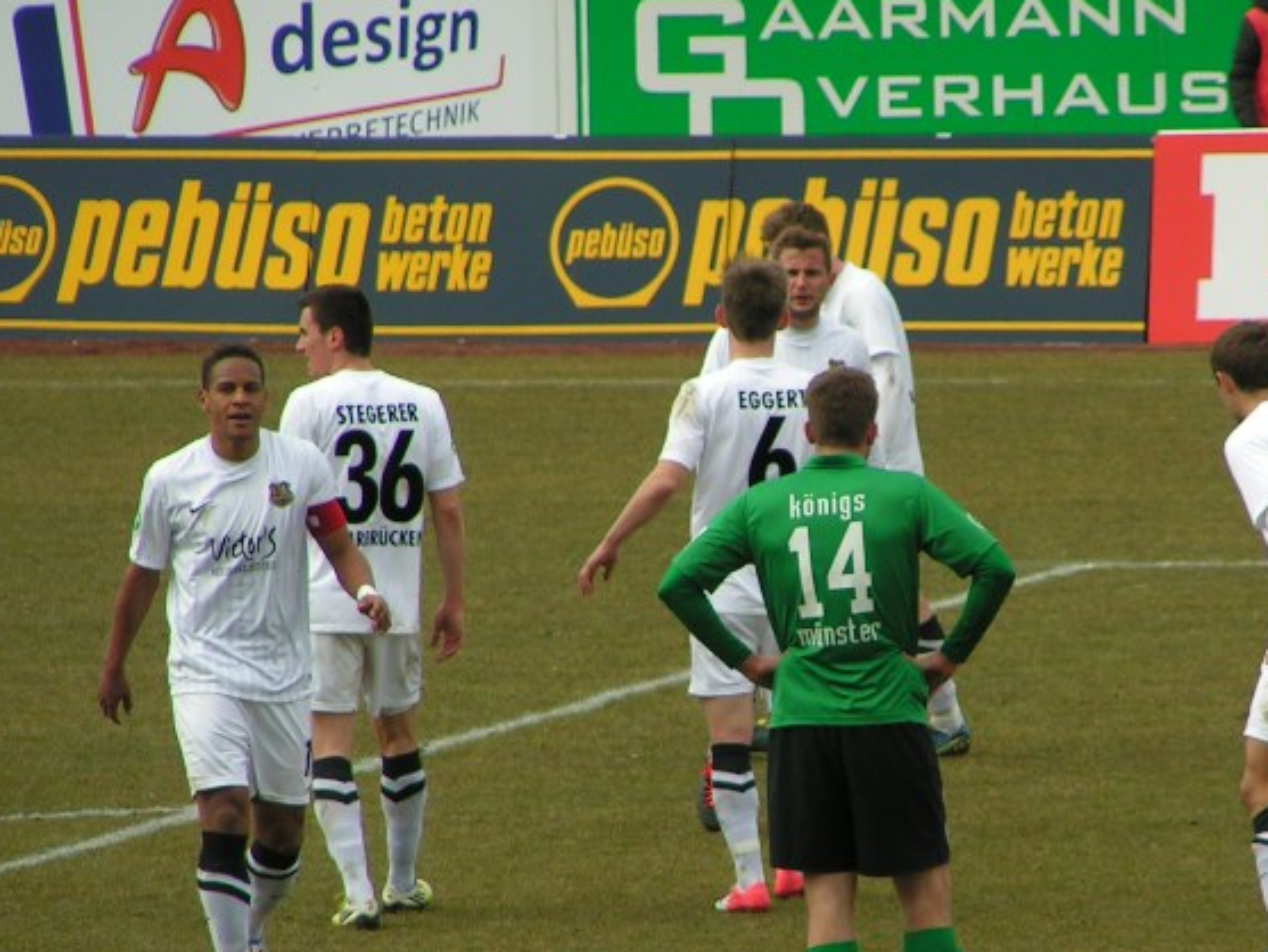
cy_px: 610
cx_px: 845
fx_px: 20005
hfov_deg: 3.6
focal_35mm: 546
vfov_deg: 2.7
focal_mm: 58
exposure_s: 1/400
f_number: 4
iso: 50
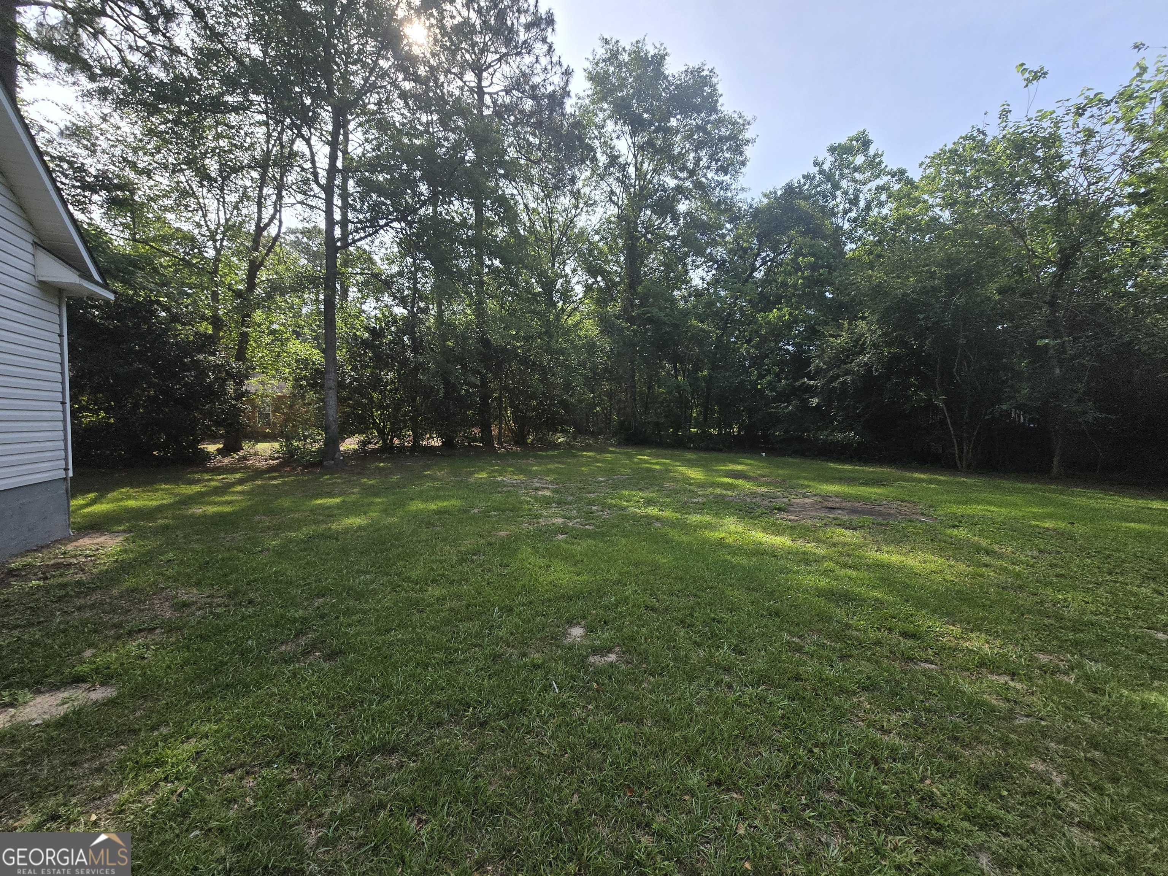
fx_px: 439
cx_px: 584
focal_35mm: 13
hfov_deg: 106.2
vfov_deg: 89.9
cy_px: 438
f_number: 2.2
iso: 25
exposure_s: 1/603
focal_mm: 1.7
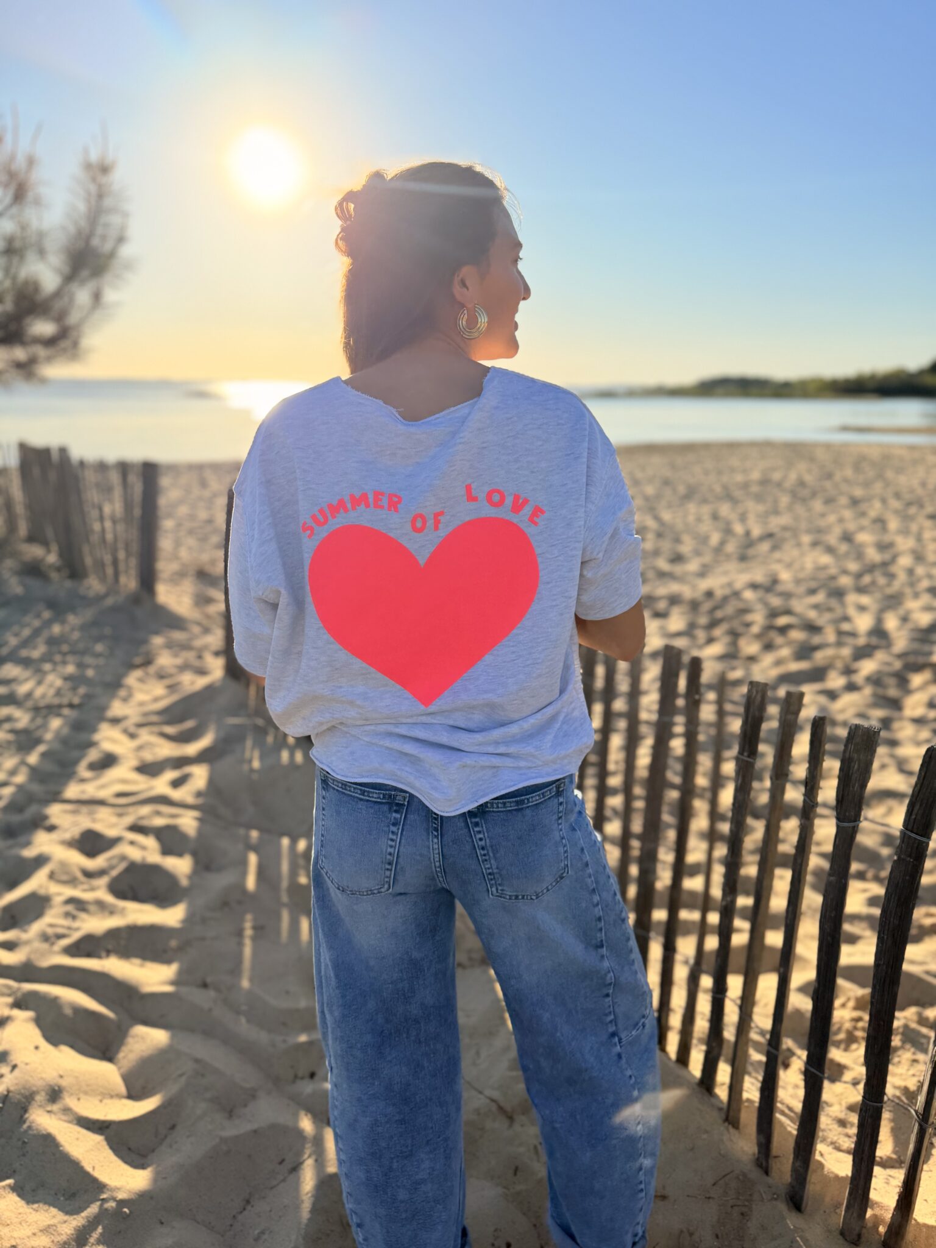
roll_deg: -1.4
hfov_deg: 56.8
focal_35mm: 24
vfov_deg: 71.6
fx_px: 865
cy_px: 624
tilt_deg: -15.1
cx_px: 468
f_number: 1.78
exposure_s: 1/3279
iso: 100
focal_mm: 6.76
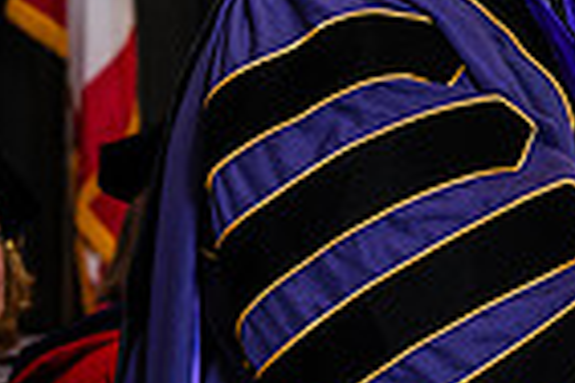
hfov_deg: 7.1
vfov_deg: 4.8
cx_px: 734
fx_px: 4600
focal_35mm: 288
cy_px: 194
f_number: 4.5
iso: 1250
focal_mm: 70
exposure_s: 1/200
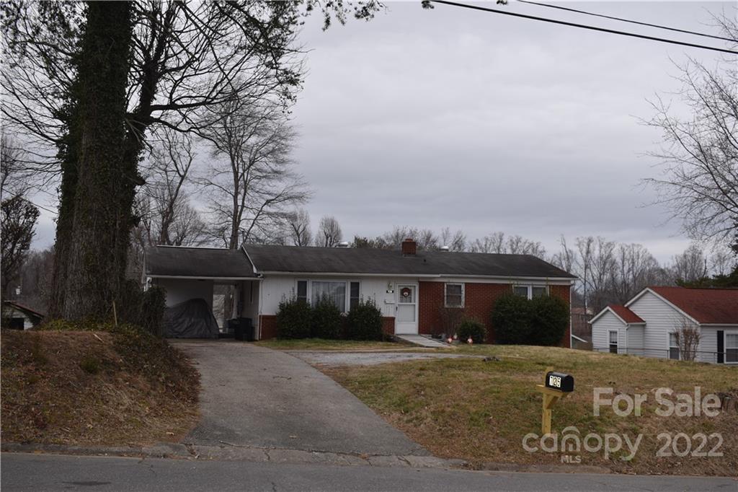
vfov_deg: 34.2
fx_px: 799
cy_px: 246
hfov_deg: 49.6
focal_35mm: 39
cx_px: 369
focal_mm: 26
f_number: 6.3
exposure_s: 1/160
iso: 100
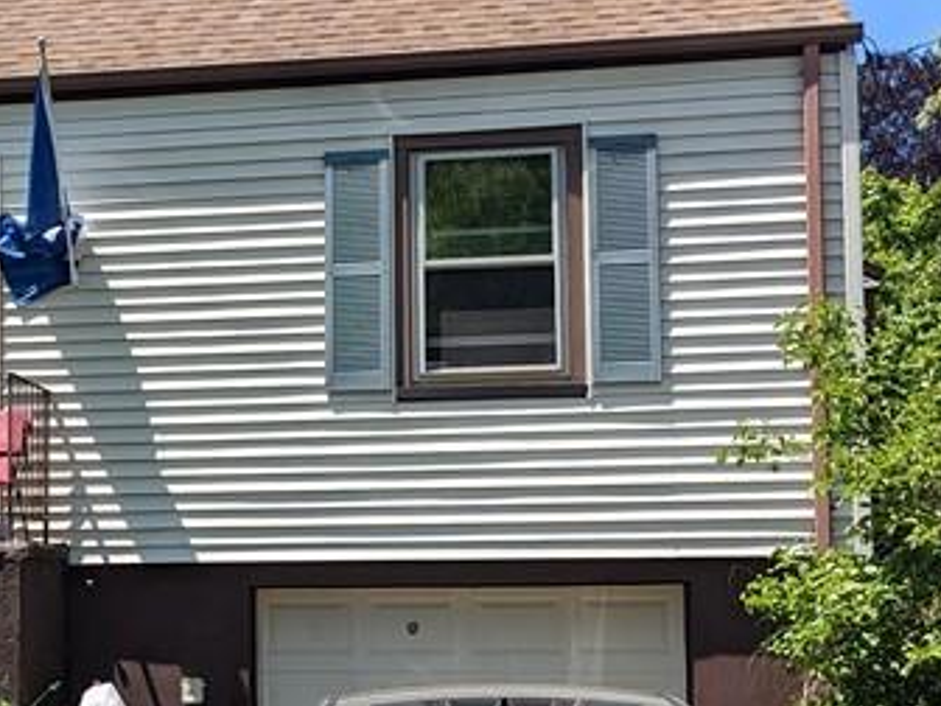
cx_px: 52
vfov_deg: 20.0
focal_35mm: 73
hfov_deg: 25.6
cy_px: 530
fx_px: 1984
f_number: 1.85
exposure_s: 1/1244
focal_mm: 6.81
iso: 47
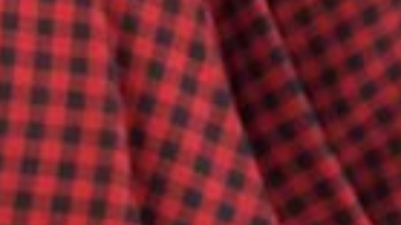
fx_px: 2805
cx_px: -237
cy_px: 12
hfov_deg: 8.0
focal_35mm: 264
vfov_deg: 4.6
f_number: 2.4
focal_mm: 4.12
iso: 64
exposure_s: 1/20
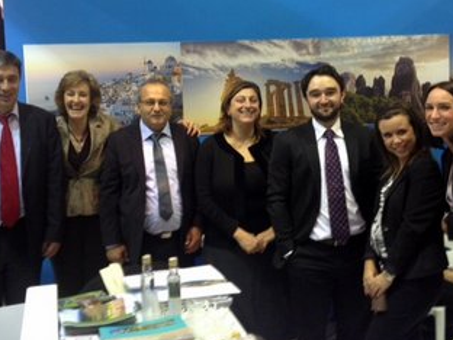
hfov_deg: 34.9
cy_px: 126
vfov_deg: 26.5
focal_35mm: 55
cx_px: 224
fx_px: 720
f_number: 2.4
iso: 64
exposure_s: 1/20
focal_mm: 4.28
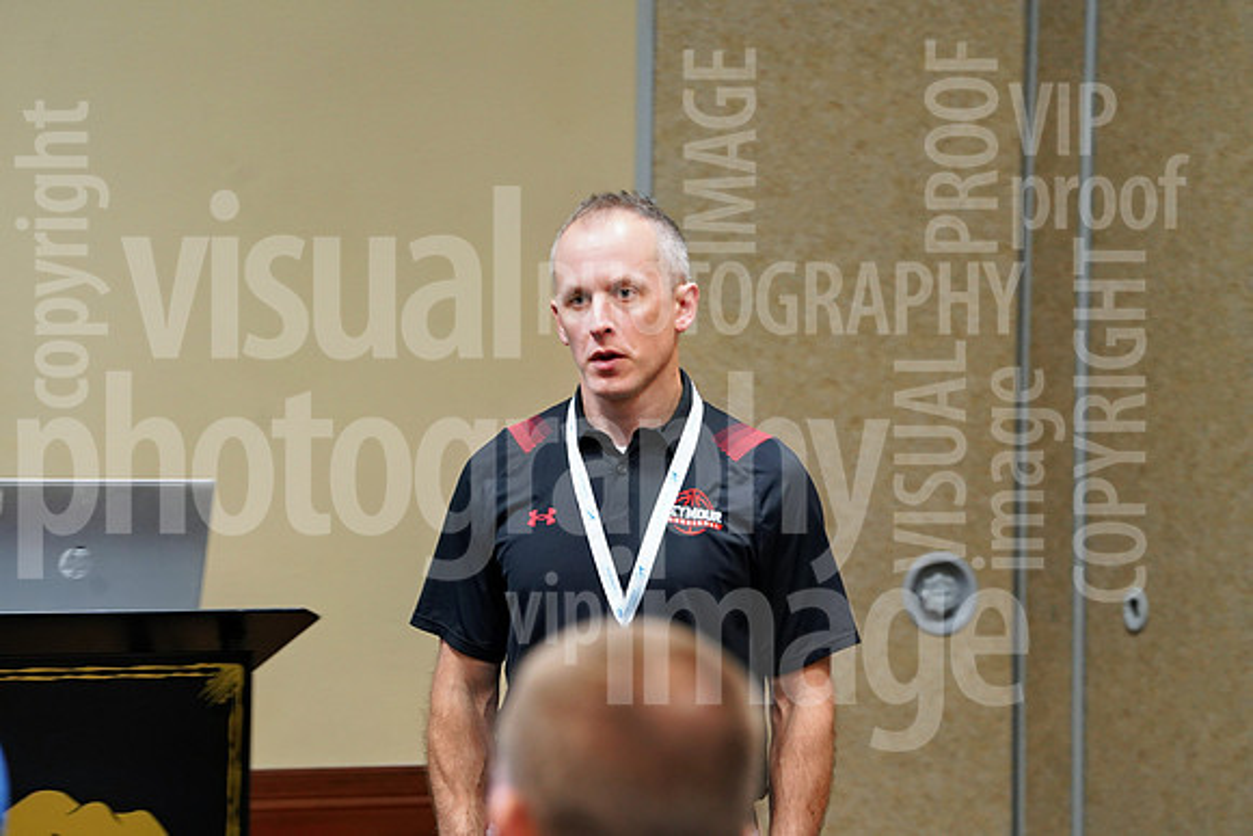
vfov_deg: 6.9
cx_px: 626
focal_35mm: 200
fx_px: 6962
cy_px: 418
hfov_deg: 10.3
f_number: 5.6
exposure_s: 1/60
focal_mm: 200
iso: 3200
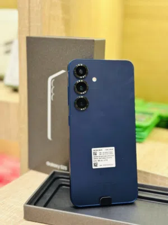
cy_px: 112
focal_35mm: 48
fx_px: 311
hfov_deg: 30.3
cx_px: 84
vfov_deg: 39.7
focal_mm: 6.86
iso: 160
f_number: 1.78
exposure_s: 1/100
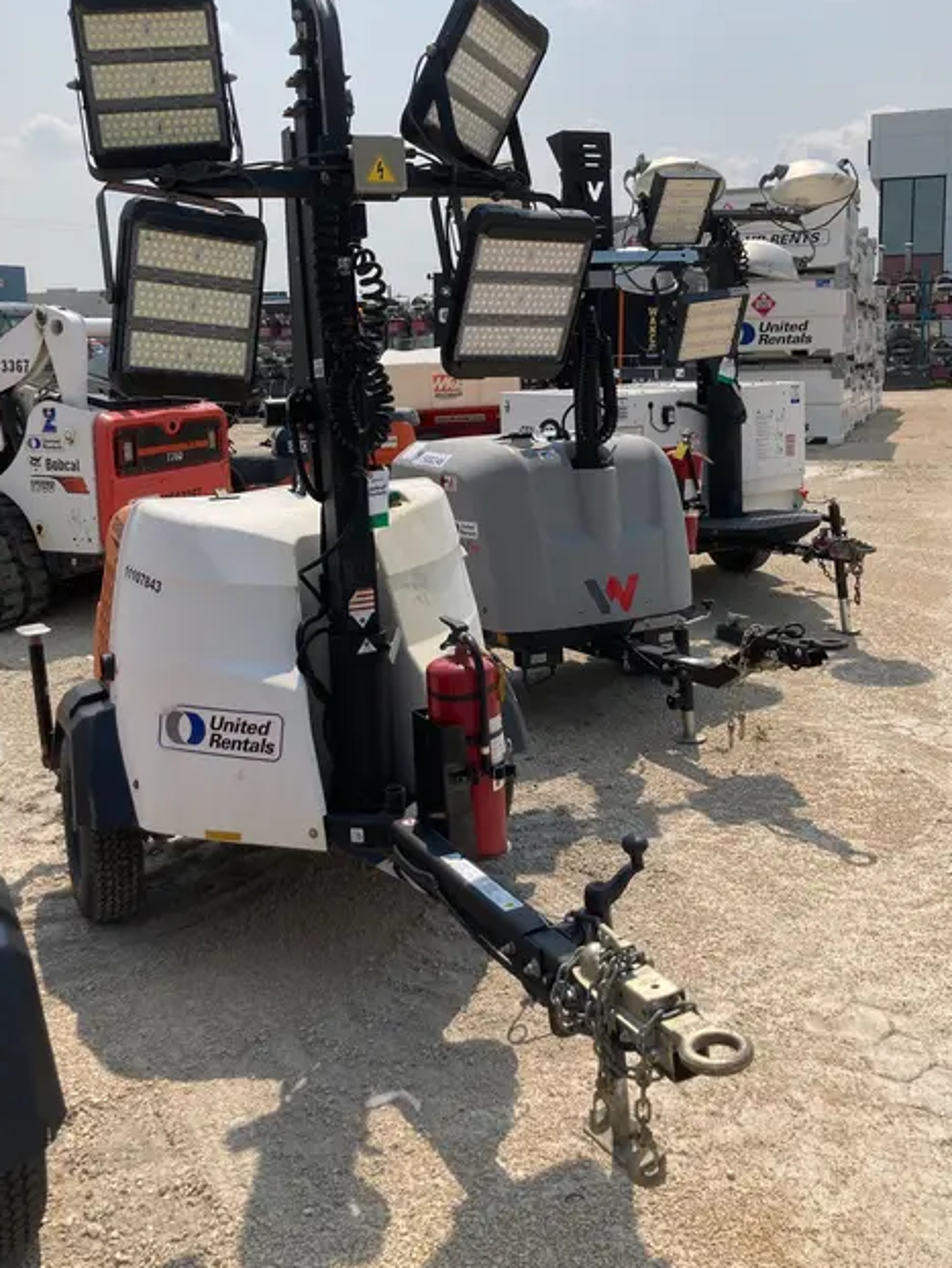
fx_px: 1209
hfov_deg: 43.0
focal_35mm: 33
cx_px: 471
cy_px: 537
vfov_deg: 55.1
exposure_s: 1/3690
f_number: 1.8
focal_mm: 3.99
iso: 20
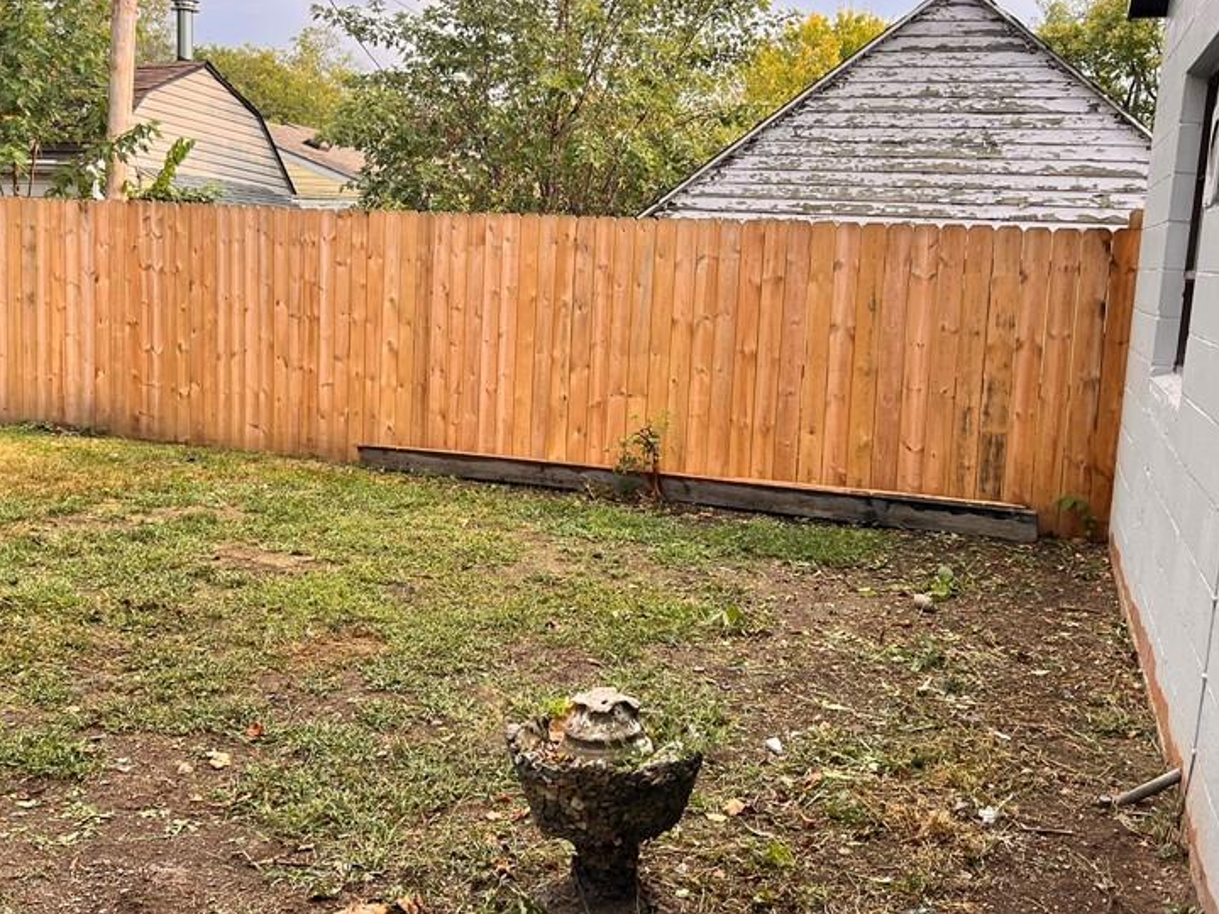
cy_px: 435
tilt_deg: -7.1
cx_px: 559
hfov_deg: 50.1
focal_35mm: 37
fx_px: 1303
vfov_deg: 38.7
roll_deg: -2.0
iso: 50
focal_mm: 5.7
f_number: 1.5
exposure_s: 1/597
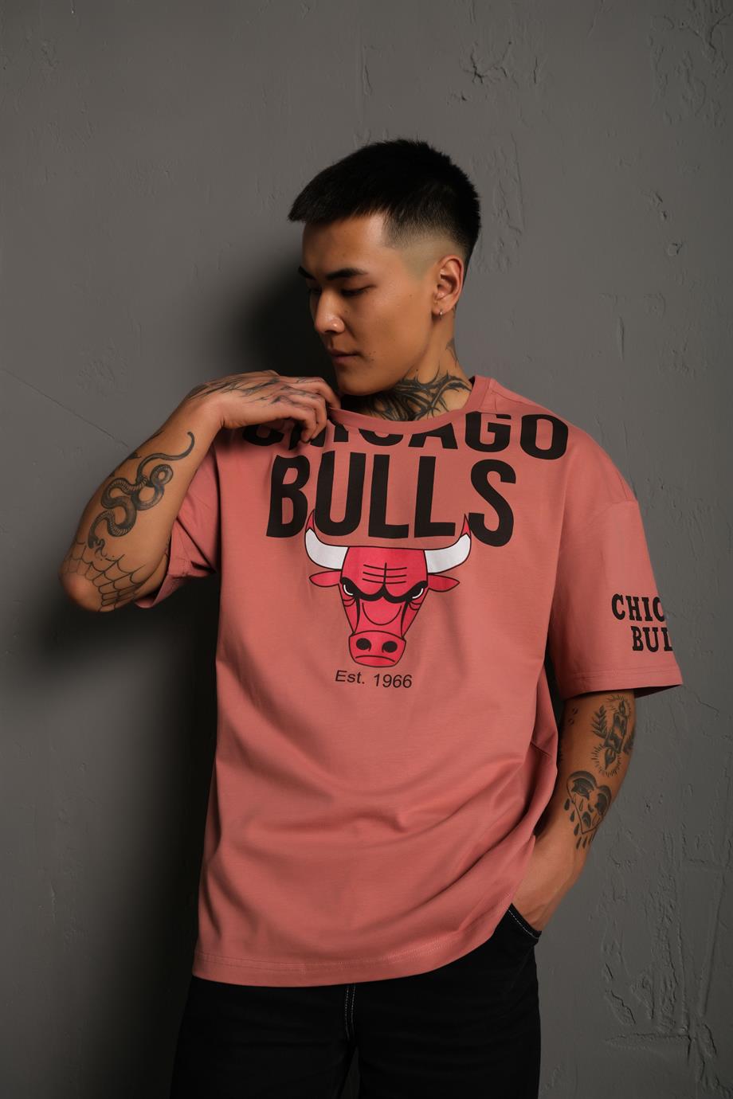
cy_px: 550
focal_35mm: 33
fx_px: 1008
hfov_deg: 40.0
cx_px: 366
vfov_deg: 57.2
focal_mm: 22.3
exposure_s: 1/160
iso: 160
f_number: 5
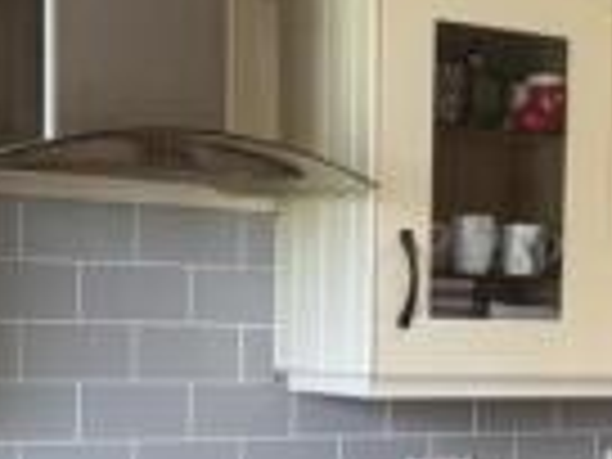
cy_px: 394
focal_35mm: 103
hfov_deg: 18.7
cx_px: 556
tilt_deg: -0.7
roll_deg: -1.7
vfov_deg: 14.3
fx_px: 1821
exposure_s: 1/50
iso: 200
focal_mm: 6.76
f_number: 1.78
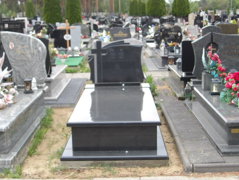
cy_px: 90
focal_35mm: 53
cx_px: 120
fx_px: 366
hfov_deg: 36.2
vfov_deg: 27.5
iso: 100
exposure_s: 1/168
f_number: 4.2
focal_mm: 9.4
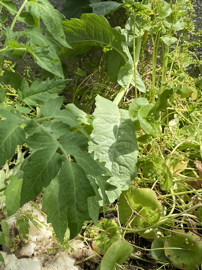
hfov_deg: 24.3
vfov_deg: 33.8
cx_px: -10
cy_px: 142
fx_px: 443
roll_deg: +1.7
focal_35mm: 57
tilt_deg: -33.3
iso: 32
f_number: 1.8
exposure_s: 1/799
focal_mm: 4.25
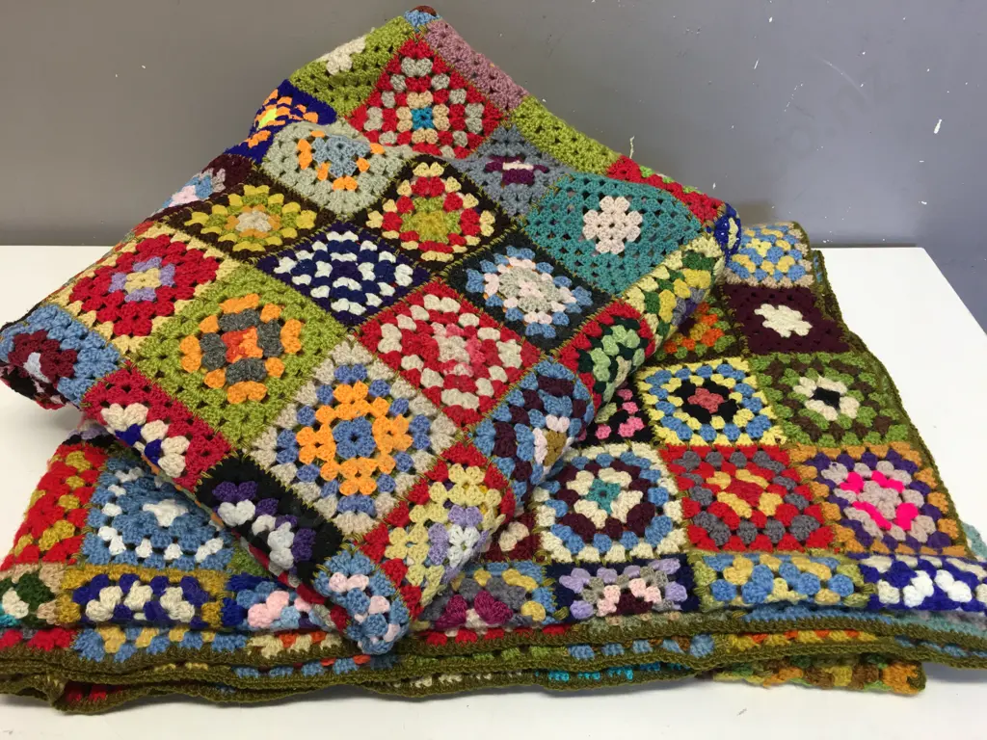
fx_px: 827
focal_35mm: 29
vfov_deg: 48.2
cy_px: 370
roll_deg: -1.7
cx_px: 494
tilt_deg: -39.0
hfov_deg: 61.7
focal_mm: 4.15
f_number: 2.2
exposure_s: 1/17
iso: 32
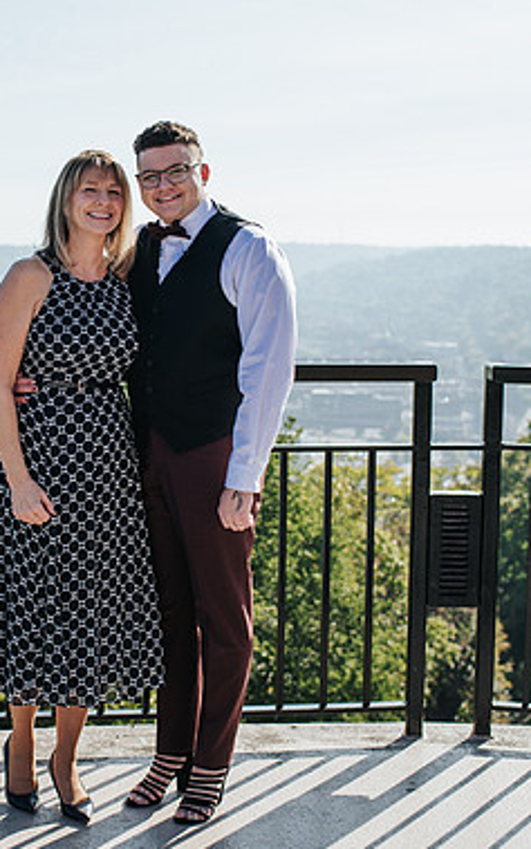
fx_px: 1551
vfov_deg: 30.6
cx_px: 88
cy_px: 388
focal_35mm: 67
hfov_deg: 19.2
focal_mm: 35
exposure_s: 1/1000
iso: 100
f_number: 3.2
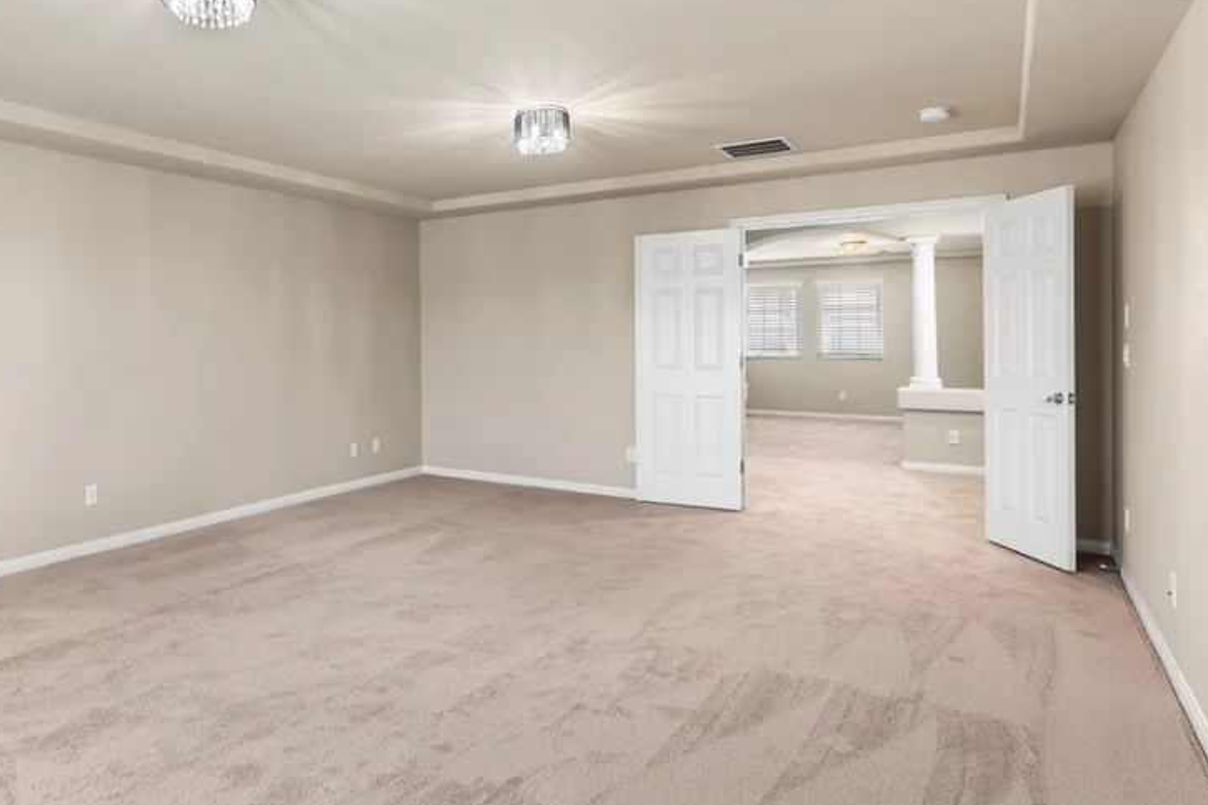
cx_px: 377
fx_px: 805
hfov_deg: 71.0
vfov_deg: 52.9
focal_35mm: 24
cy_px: 345
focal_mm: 17
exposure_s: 1/25
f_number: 8
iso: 400
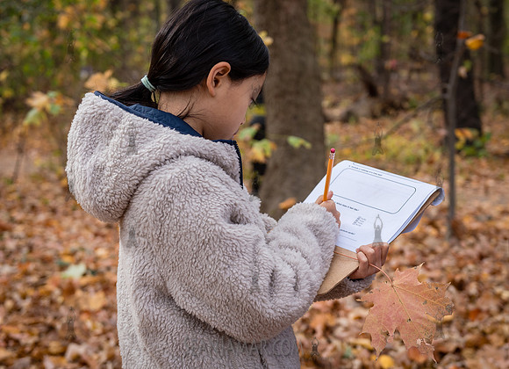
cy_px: 204
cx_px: 300
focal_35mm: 58
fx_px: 848
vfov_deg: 24.5
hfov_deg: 33.3
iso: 160
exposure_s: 1/400
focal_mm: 50
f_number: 3.5
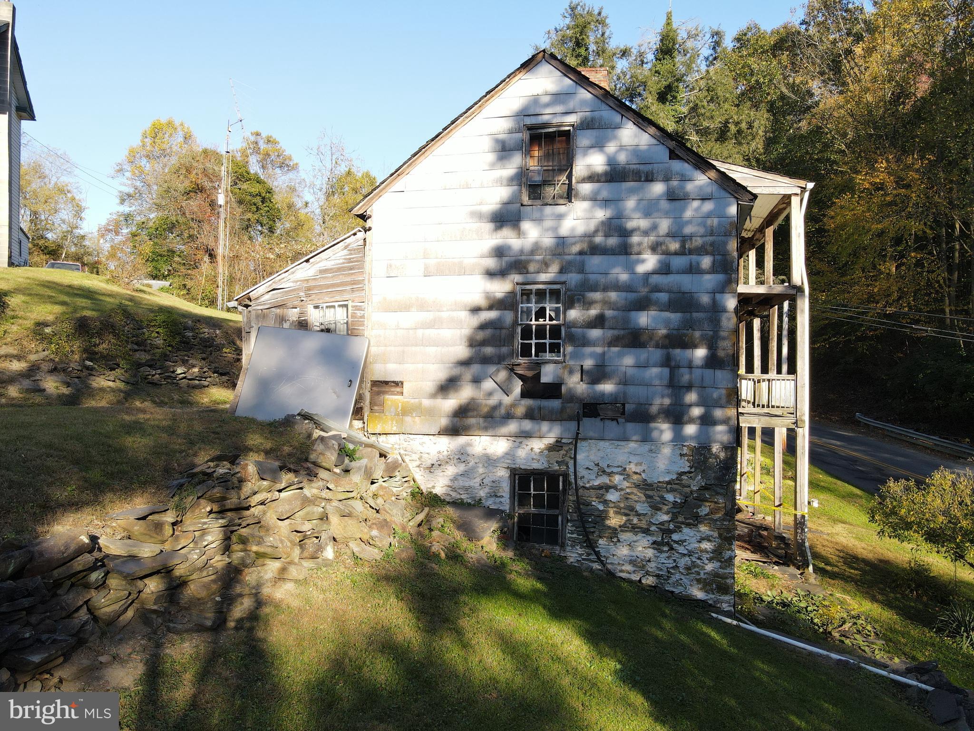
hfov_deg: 71.6
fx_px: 675
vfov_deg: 56.8
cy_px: 366
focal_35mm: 24
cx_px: 487
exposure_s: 1/200
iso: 100
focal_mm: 4.5
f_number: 2.8
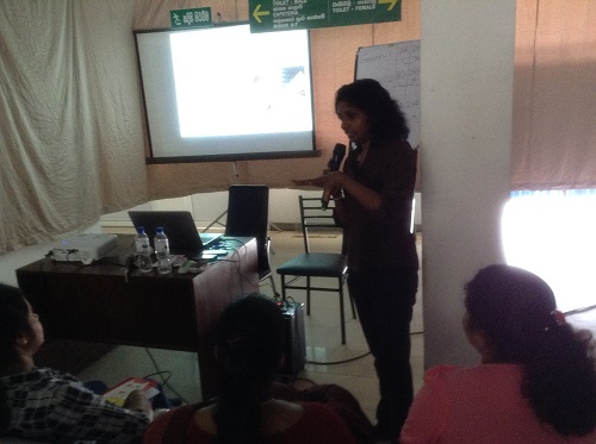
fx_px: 567
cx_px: 298
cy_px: 222
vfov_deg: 42.8
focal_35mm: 33
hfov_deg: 55.4
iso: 250
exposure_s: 1/24
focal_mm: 3.3
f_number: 2.4
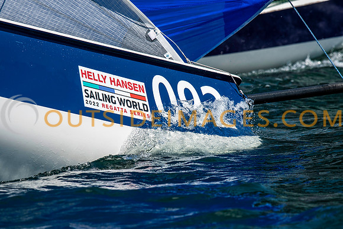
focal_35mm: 450
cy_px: 114
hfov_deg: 4.6
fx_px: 4288
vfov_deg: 3.1
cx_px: 172
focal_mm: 300
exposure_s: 1/3200
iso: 320
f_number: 5.6
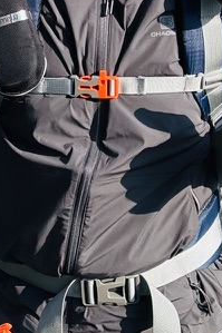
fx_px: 759
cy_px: 20
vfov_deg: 23.9
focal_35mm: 82
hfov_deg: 16.5
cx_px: 47
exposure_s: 1/844
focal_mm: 2.69
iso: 25
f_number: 1.9
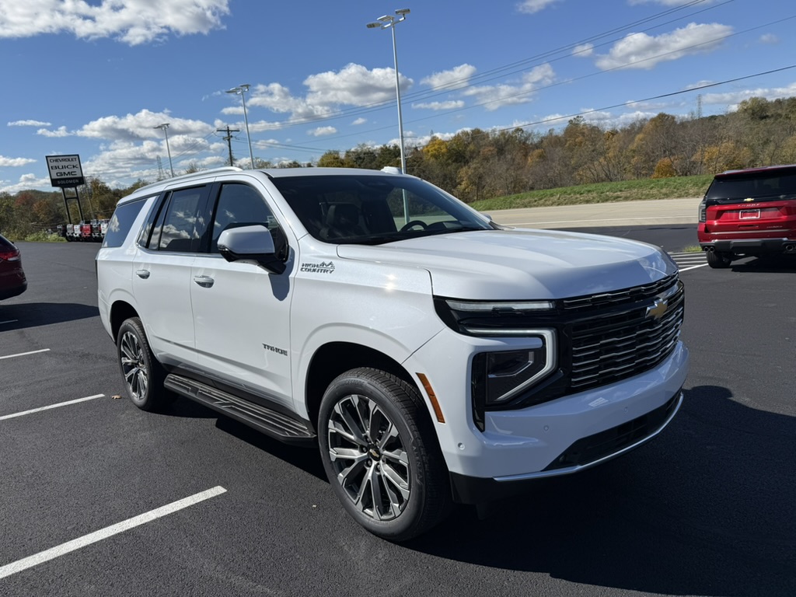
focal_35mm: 24
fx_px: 552
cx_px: 398
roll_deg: +5.4
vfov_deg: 56.8
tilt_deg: -10.9
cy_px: 298
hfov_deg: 71.6
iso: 80
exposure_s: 1/8130
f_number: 1.78
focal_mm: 6.76
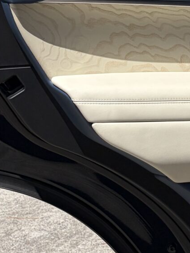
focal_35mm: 118
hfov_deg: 12.1
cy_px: 59
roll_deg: +0.7
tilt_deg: -9.2
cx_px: 262
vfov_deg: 16.6
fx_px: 864
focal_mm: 5.96
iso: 64
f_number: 1.6
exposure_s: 1/8850
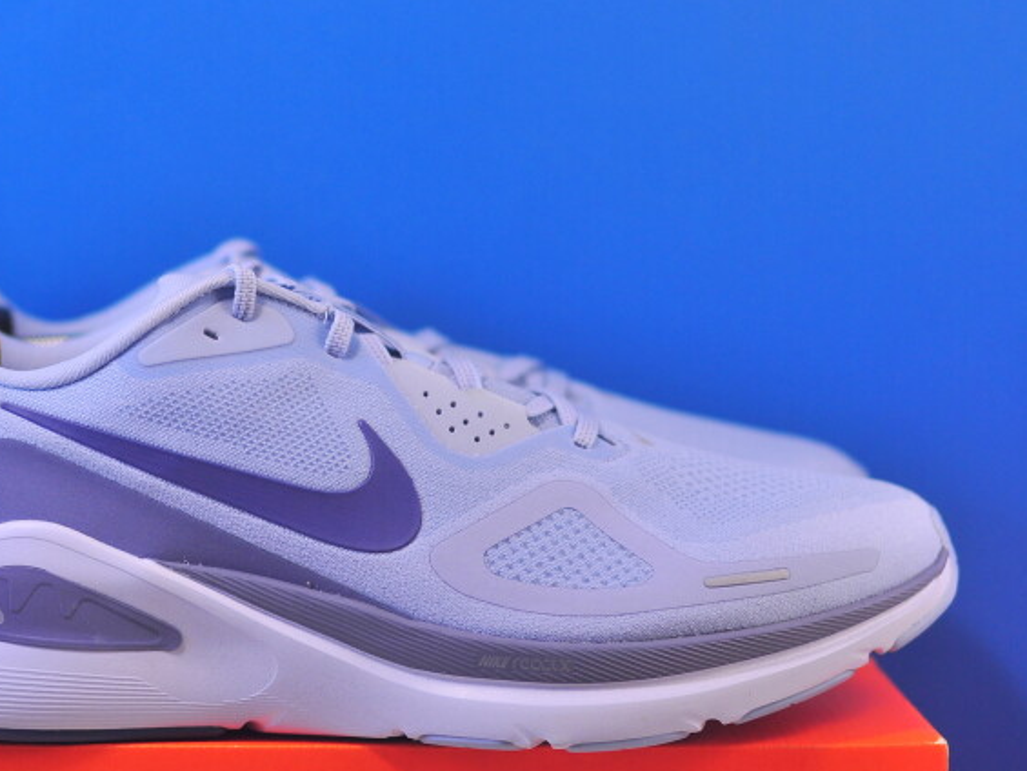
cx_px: 351
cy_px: 350
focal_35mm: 102
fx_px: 3027
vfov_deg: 14.5
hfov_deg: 19.2
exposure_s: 1/320
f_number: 2.5
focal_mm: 50
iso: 250
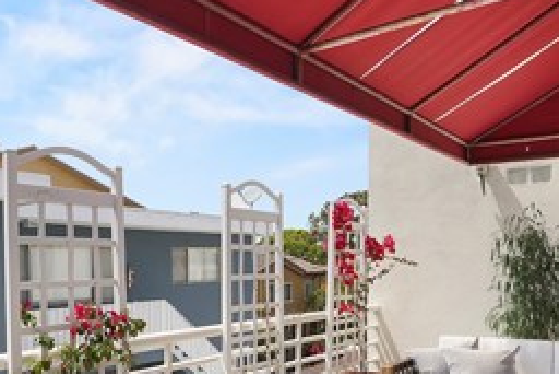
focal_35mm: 35
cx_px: 236
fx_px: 544
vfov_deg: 37.2
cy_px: 270
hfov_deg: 54.2
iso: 320
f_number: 8
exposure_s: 1/320
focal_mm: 14
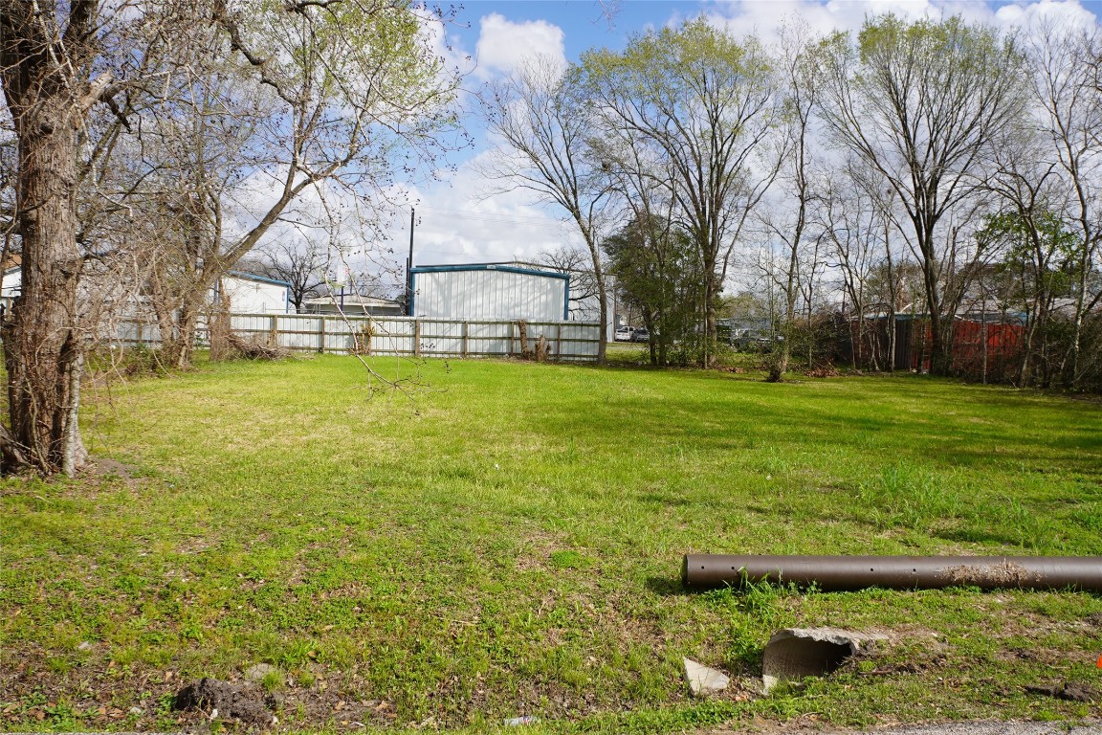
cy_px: 368
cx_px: 551
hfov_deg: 67.4
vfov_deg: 47.9
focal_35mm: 27
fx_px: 826
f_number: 10
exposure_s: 1/160
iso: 100
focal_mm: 18
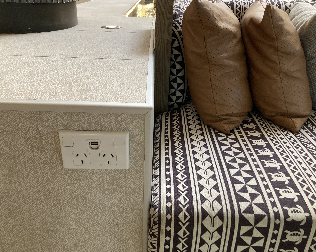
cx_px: 160
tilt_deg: -25.6
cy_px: 126
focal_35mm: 30
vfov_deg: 48.5
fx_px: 281
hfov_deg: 58.8
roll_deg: -2.7
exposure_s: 1/50
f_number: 1.8
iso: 160
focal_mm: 3.99
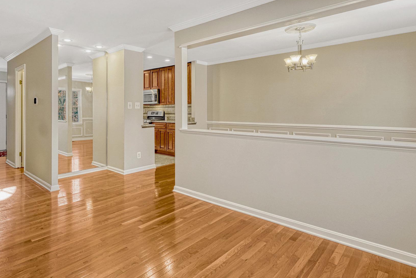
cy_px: 114
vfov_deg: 61.5
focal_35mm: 20
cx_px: 171
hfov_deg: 83.2
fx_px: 231
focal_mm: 16
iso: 1250
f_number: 8
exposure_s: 1/4
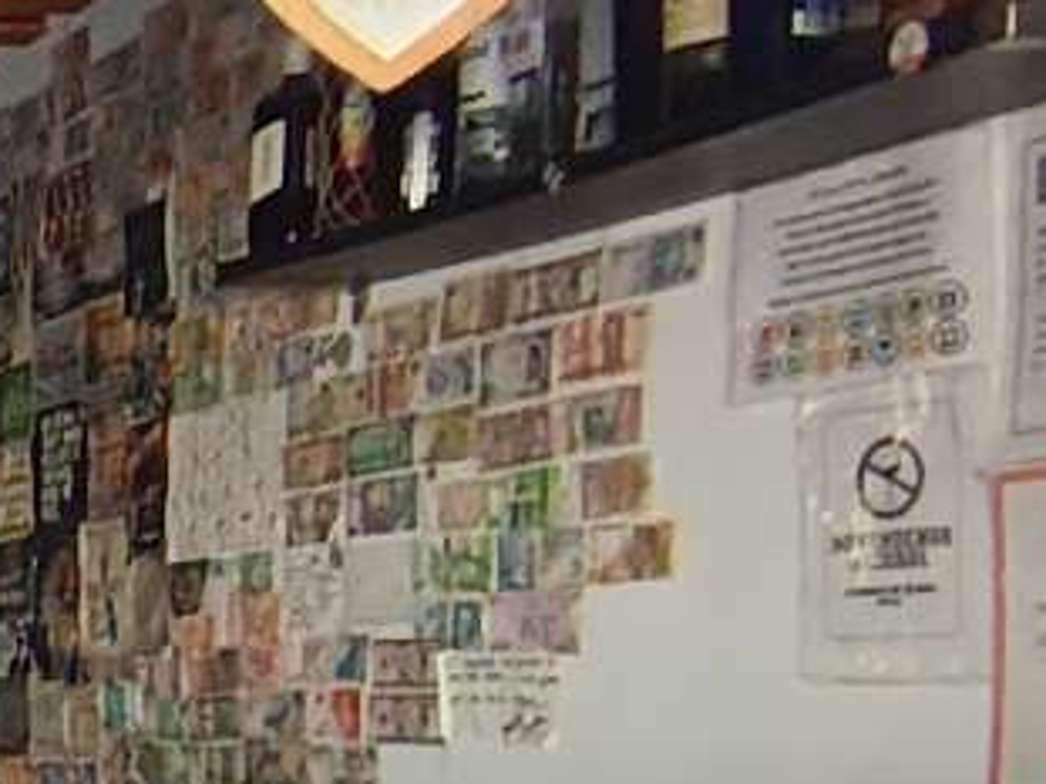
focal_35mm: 82
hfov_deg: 17.5
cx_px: -1019
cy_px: 816
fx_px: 2477
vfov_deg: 17.5
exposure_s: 1/50
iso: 414
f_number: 2.2
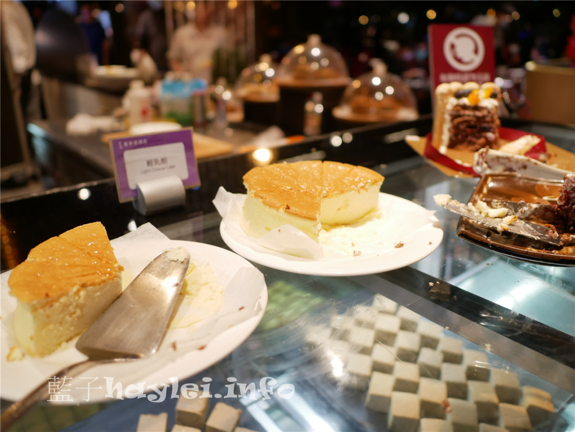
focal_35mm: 30
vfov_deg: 46.9
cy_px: 216
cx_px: 288
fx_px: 499
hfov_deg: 59.9
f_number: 1.7
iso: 320
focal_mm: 15
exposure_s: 1/60
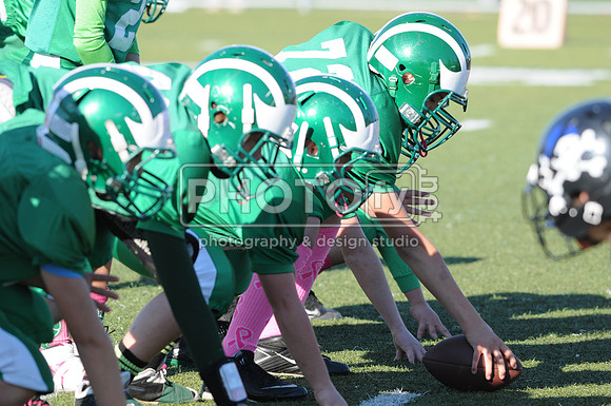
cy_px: 203
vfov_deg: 3.0
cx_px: 306
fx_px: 7627
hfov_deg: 4.6
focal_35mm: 450
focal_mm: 300
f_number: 5
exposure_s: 1/500
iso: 200
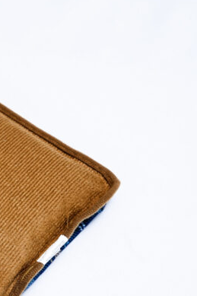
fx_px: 978
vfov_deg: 17.2
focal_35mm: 119
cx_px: -48
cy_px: 167
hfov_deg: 11.3
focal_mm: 66
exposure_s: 1/160
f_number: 8
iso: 3200
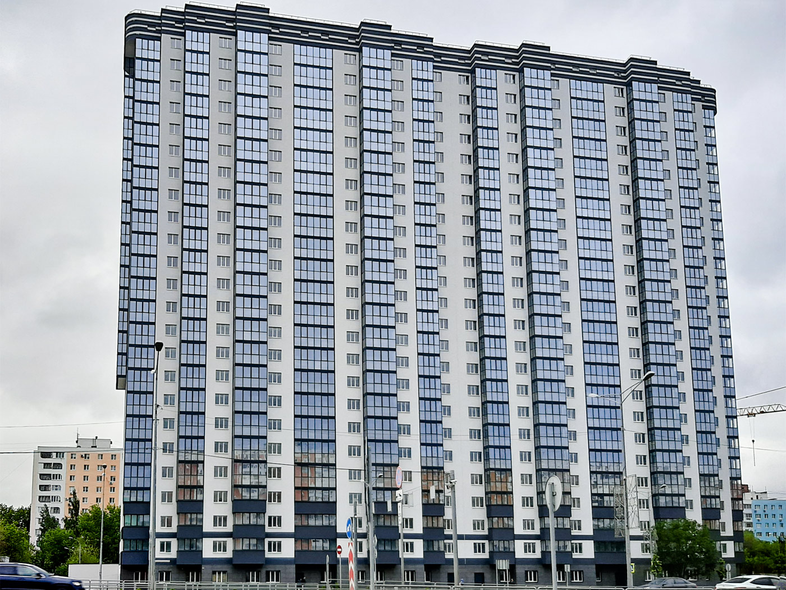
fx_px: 613
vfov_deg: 51.4
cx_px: 393
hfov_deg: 65.3
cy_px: 295
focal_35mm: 27
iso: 40
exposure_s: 1/270
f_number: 1.7
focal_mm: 3.93
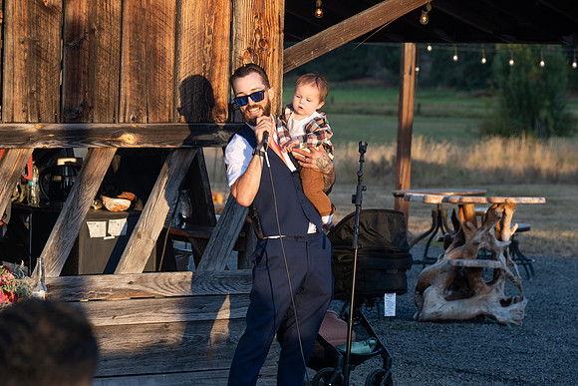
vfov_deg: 9.2
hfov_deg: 13.7
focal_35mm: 150
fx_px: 2409
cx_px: 289
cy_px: 193
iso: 320
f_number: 8
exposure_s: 1/125
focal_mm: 150
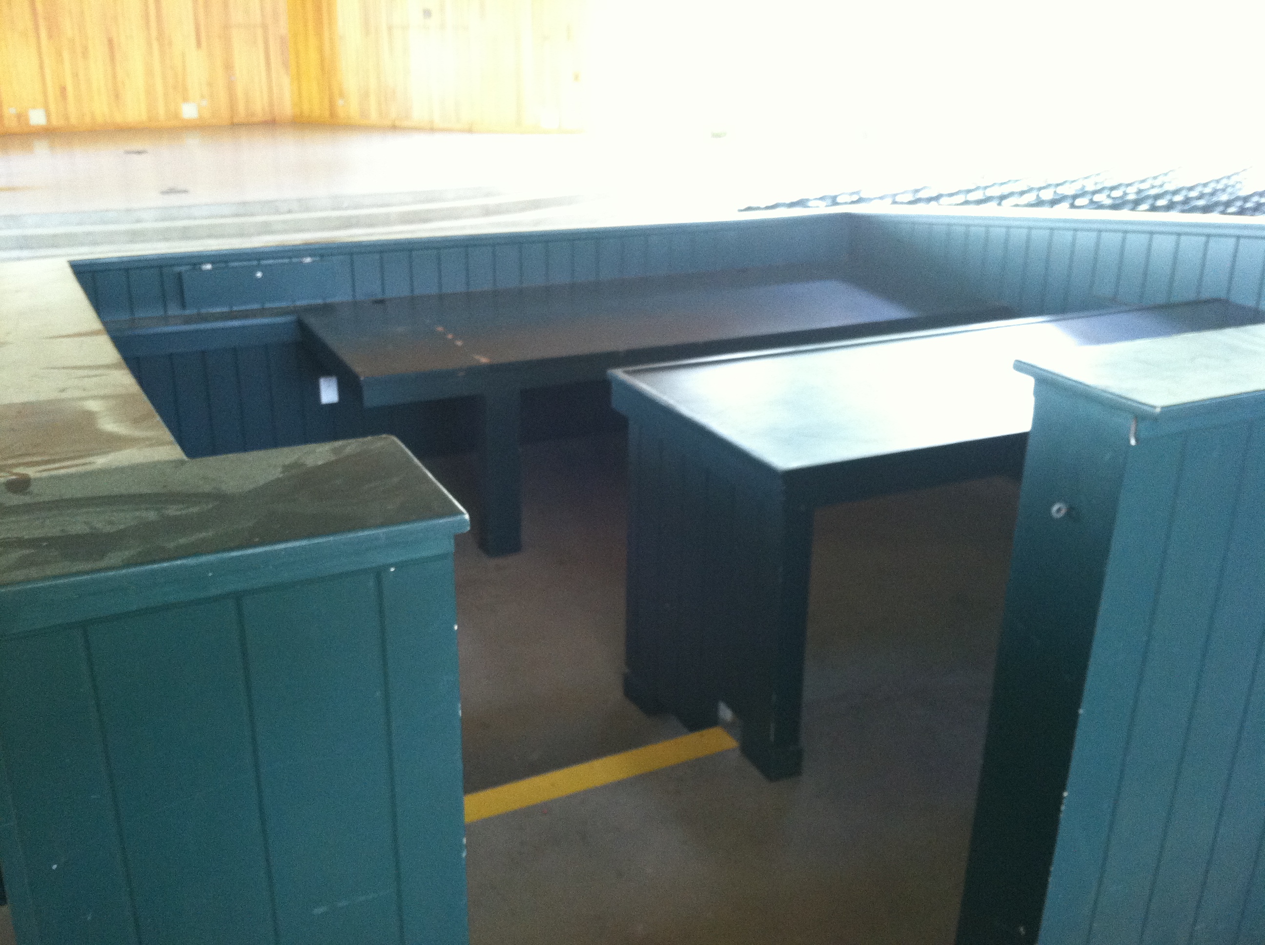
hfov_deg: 52.7
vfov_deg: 40.6
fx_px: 1277
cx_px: 632
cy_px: 472
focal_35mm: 35
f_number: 2.8
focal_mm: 3.85
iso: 250
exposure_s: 1/15
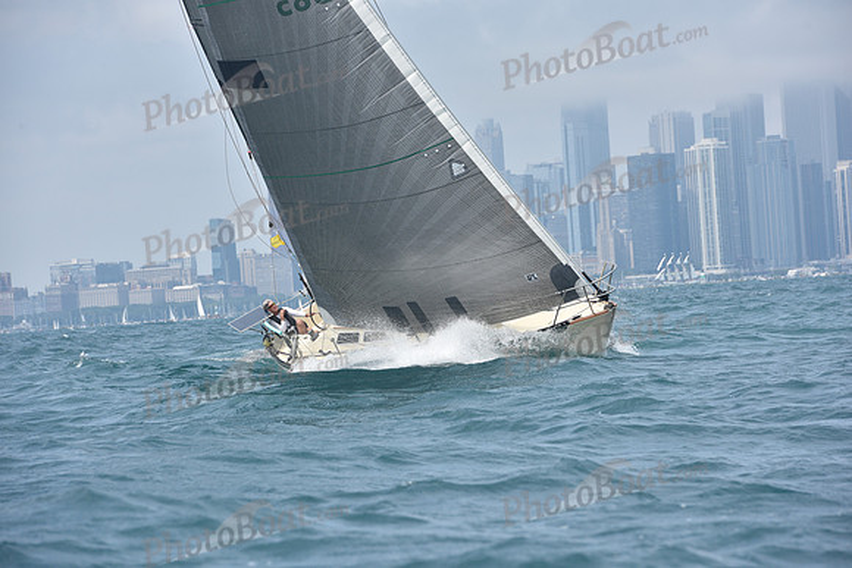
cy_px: 284
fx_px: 4734
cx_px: 426
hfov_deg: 10.3
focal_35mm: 200
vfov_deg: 6.9
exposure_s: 1/800
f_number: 10
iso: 250
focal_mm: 200
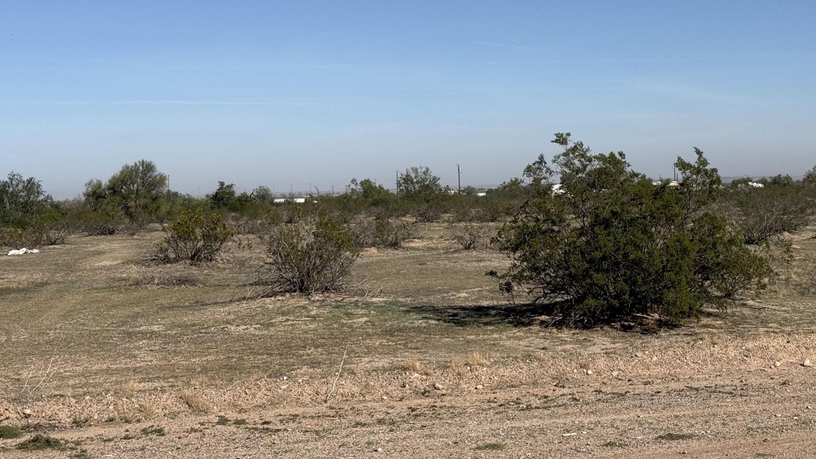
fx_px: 1428
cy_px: 165
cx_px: 464
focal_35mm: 66
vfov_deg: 18.2
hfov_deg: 31.8
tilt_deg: +1.1
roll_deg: +2.1
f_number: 1.78
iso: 64
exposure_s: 1/9901
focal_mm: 6.76
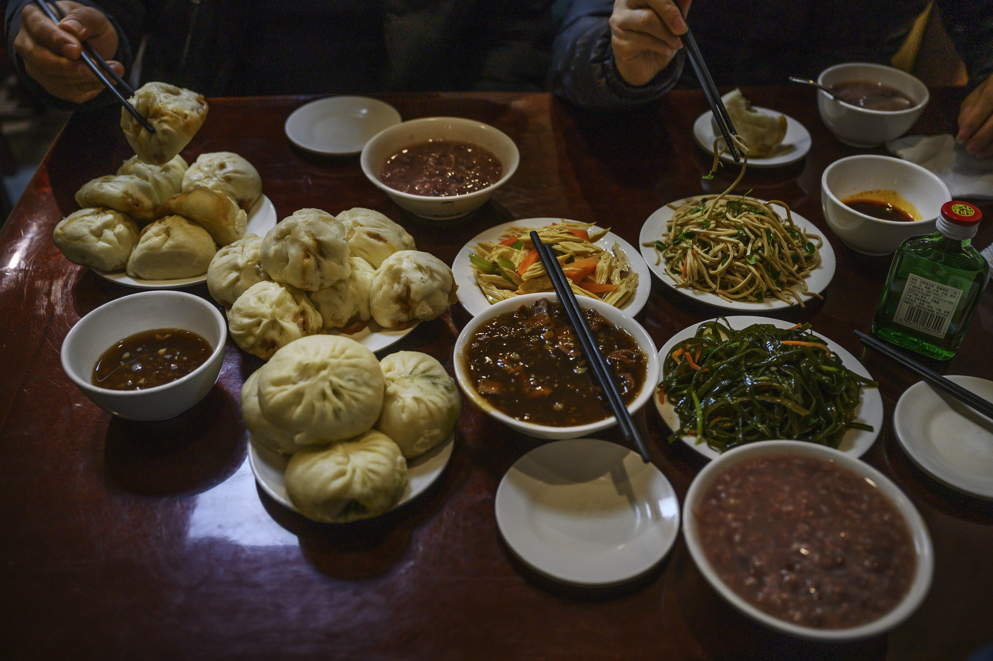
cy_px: 330
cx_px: 496
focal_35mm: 34
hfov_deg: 55.8
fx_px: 938
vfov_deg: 38.9
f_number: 3.5
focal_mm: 34
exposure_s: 1/250
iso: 1600
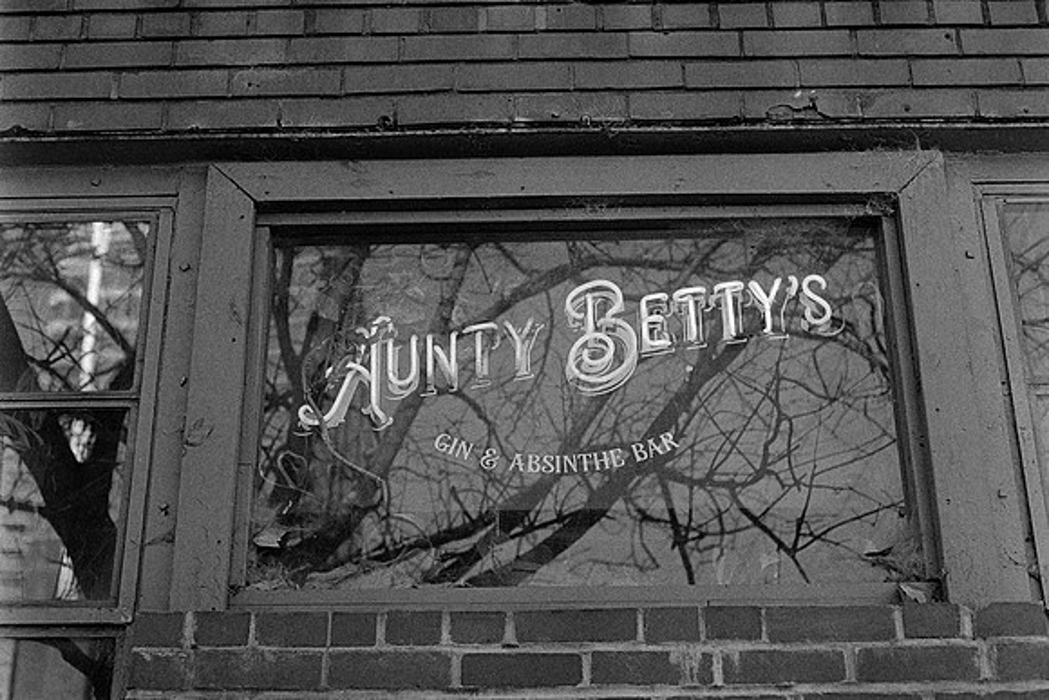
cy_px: 321
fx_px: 1735
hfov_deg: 33.6
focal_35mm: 60
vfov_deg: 22.8
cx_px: 577
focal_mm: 50
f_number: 8
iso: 200
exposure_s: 1/13
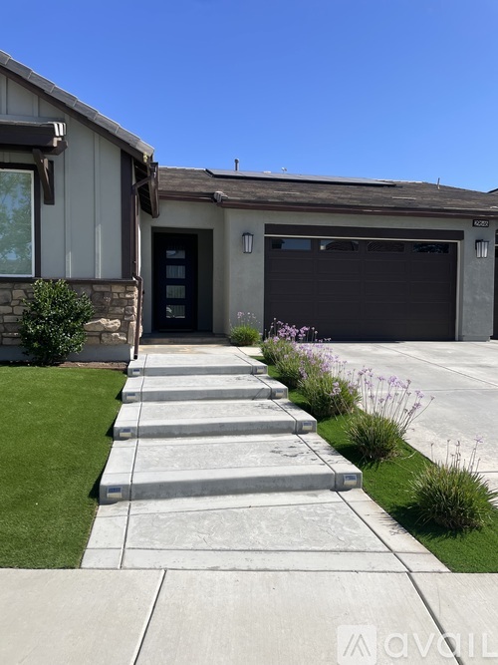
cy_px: 332
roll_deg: -0.1
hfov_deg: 53.0
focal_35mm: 26
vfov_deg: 67.3
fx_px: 499
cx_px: 249
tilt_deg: -1.2
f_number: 1.6
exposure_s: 1/4000
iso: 32
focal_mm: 4.2
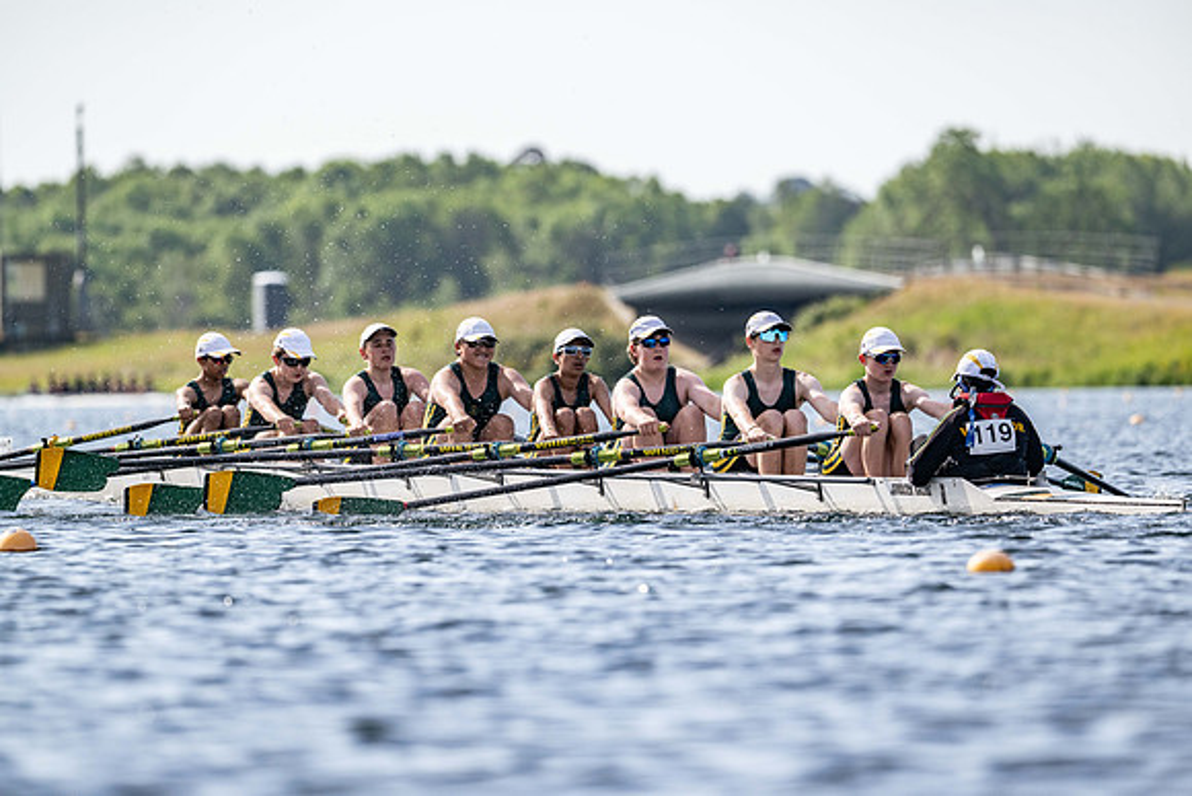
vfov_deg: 3.4
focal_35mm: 400
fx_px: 13247
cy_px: 398
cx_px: 596
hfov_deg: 5.2
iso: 280
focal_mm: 400
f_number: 5.6
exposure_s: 1/2500
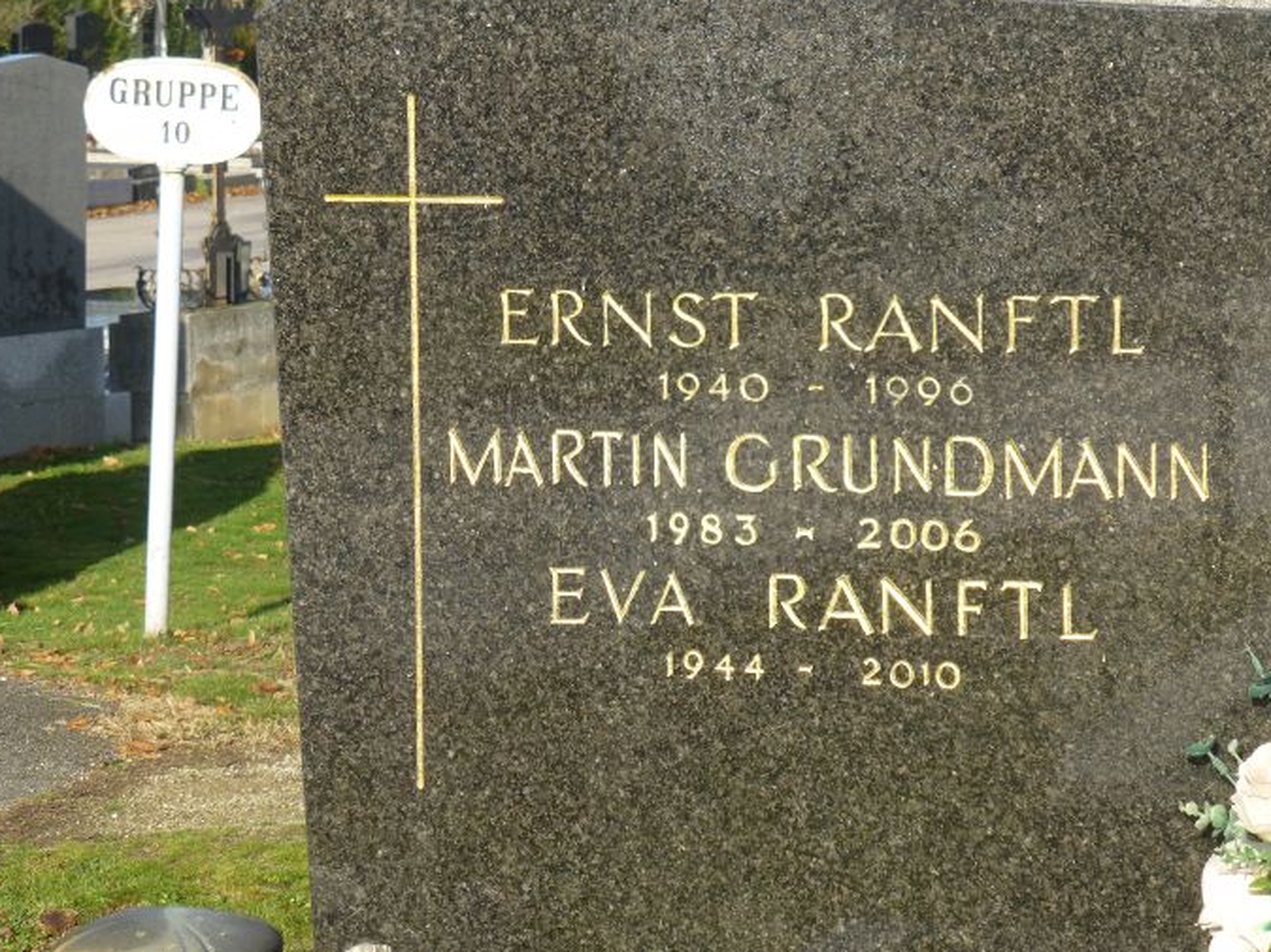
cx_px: 730
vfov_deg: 13.0
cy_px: 458
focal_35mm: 114
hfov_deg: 17.3
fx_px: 4184
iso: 100
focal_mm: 17.1
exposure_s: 1/250
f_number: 5.3
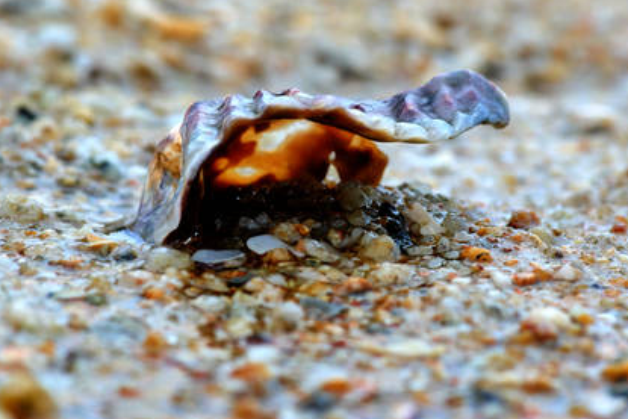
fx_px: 681
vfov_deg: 34.2
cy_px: 197
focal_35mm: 39
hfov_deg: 49.5
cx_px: 325
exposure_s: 1/1600
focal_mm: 24
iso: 800
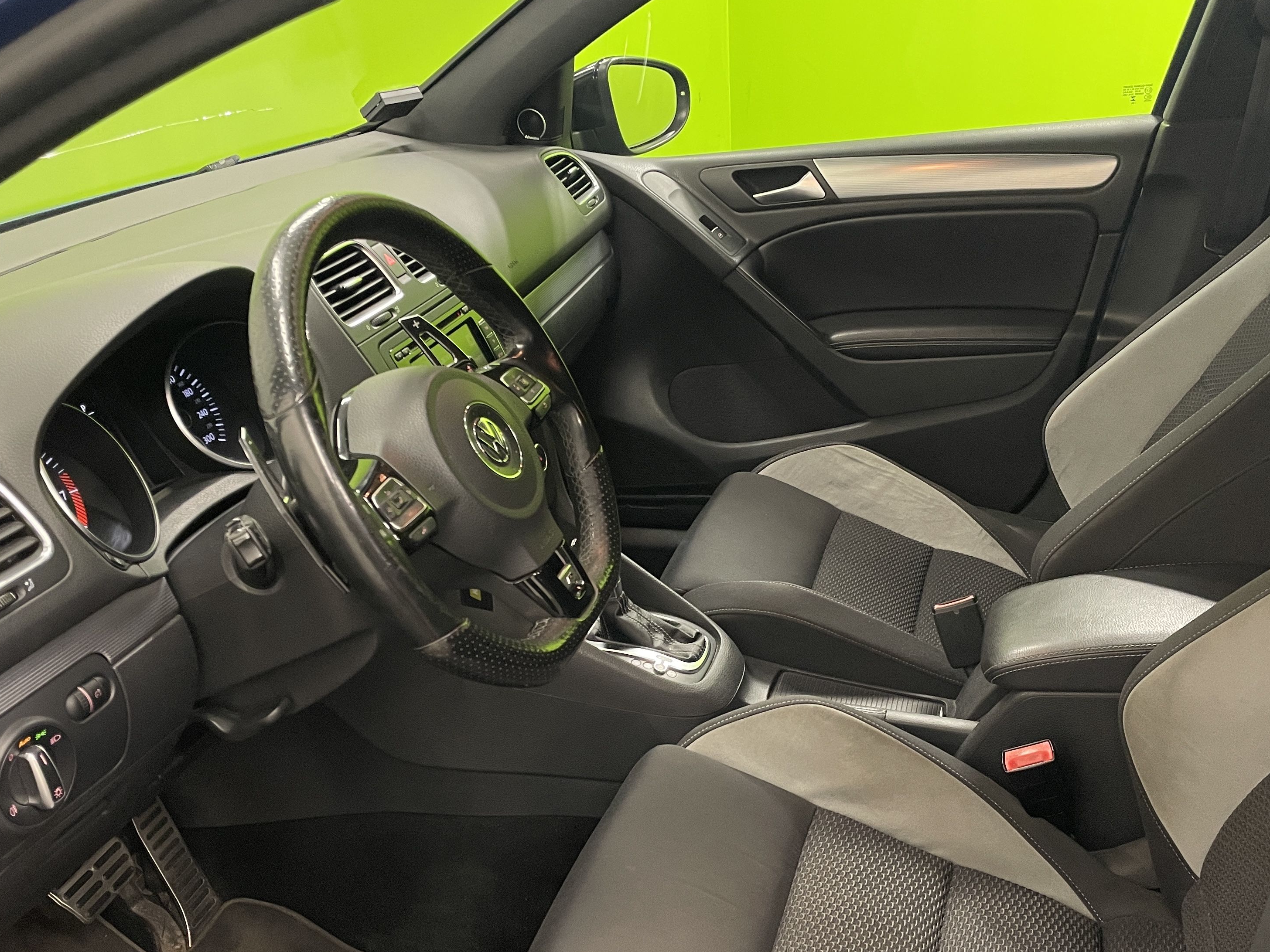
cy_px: 613
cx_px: 657
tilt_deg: -26.6
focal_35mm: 36
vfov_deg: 39.3
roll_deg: +2.8
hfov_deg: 51.3
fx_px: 1321
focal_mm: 4.2
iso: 160
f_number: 1.6
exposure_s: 1/50
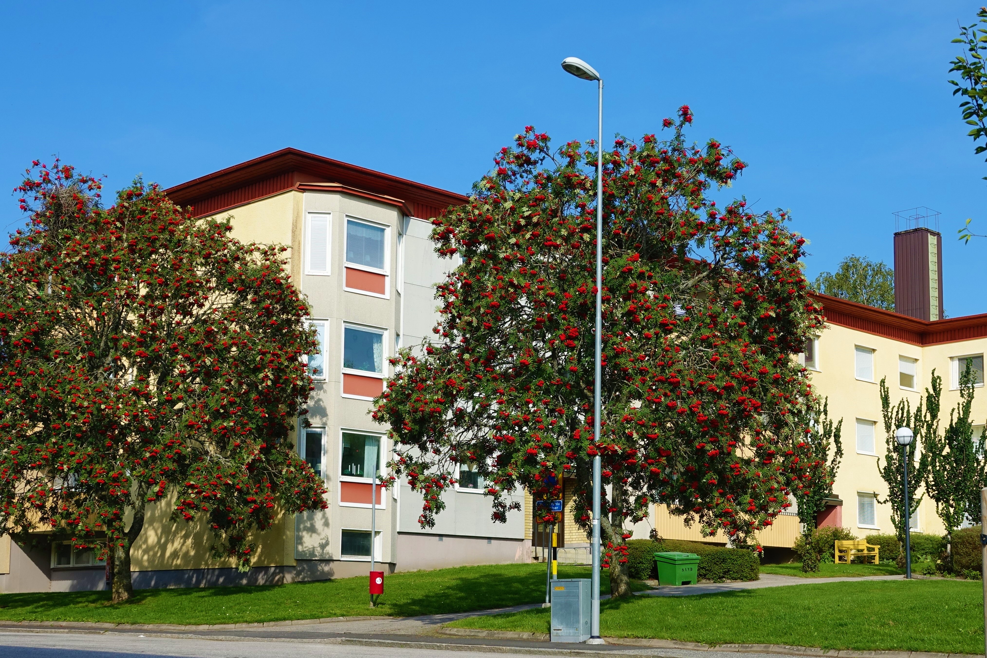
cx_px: 494
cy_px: 329
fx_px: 1096
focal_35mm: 40
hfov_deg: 48.5
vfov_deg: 33.4
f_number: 4
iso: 100
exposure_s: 1/800
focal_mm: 14.65
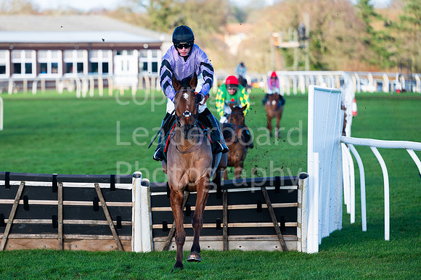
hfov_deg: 9.5
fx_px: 2538
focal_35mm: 217
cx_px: 175
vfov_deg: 6.3
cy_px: 136
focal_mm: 185
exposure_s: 1/1250
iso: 320
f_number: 3.5
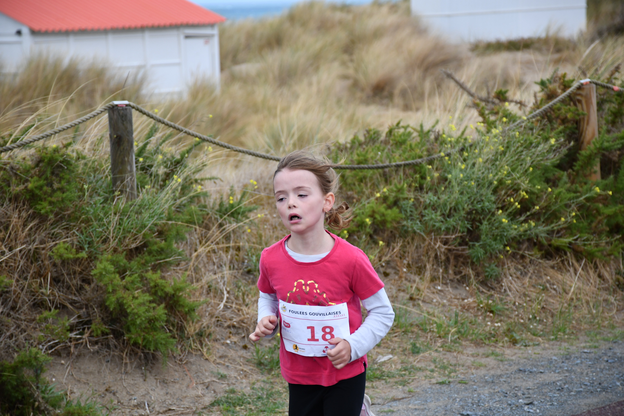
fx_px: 2600
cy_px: 208
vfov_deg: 9.1
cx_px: 312
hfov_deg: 13.7
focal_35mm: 150
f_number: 5.6
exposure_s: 1/1250
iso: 400
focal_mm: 100
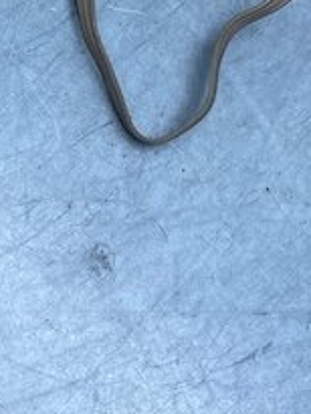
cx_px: -10
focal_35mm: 81
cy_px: -168
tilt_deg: -60.2
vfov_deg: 21.2
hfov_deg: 17.7
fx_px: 969
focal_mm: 4.25
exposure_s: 1/1114
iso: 32
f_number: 1.8
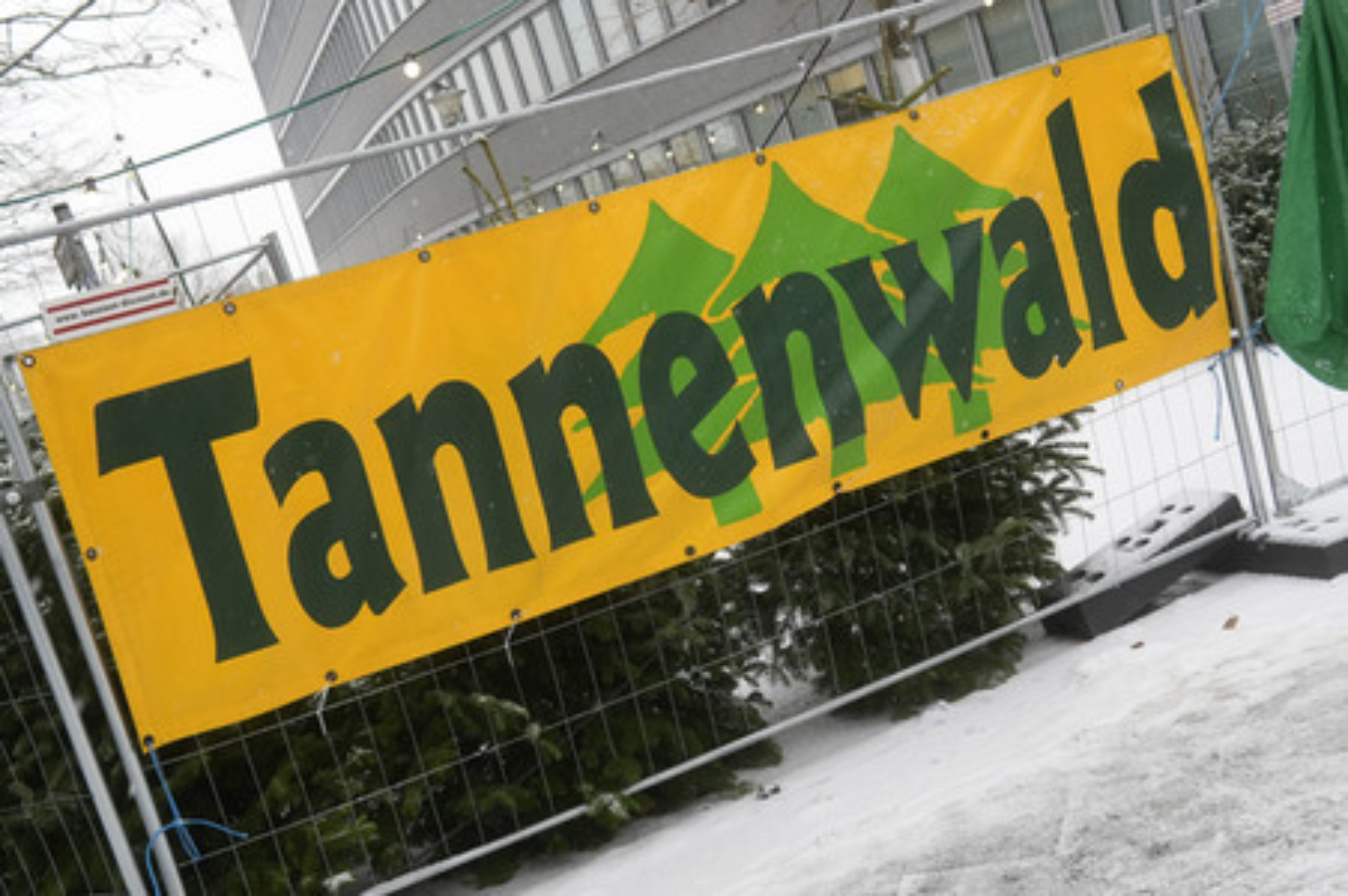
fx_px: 1684
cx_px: 674
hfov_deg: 43.6
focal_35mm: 45
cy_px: 448
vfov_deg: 29.8
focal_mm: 30
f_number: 4.5
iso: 640
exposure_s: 1/250
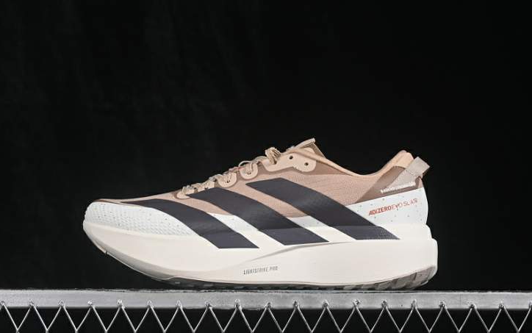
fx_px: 1117
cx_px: 267
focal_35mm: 77
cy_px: 178
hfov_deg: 26.8
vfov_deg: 17.0
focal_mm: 50
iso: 160
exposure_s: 1/80
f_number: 8
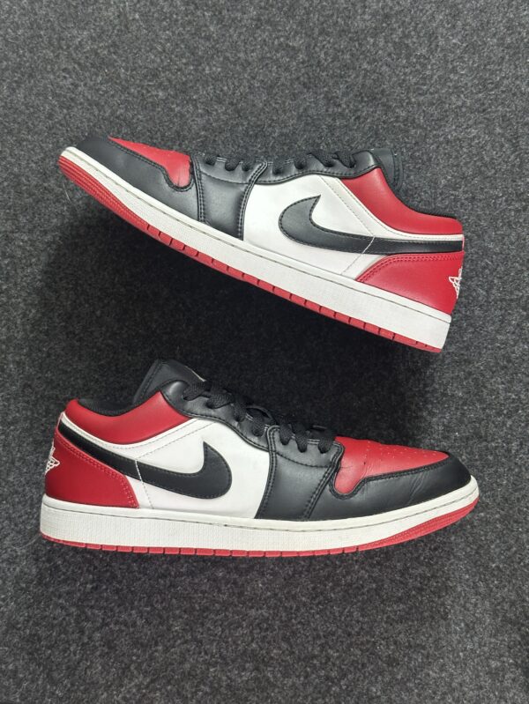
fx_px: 977
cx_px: 264
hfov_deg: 30.3
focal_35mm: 48
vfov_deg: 39.6
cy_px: 352
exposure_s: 1/33
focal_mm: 6.86
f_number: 1.78
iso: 200
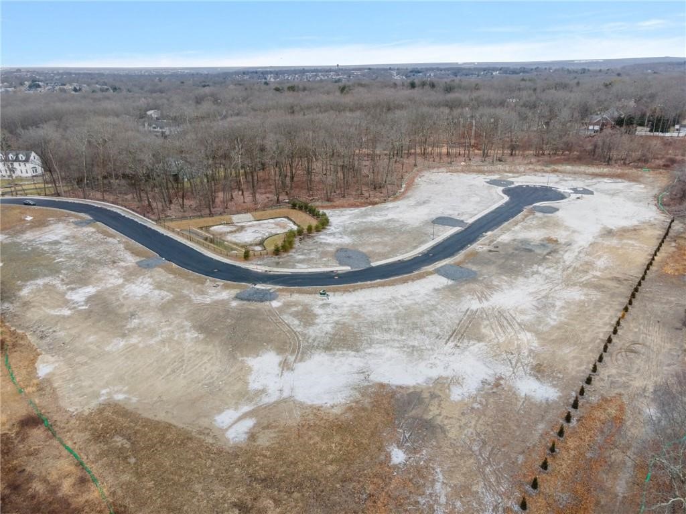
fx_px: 476
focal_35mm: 24
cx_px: 343
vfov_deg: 56.8
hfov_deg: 71.6
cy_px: 257
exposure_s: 1/125
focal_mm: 4.5
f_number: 2.8
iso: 100
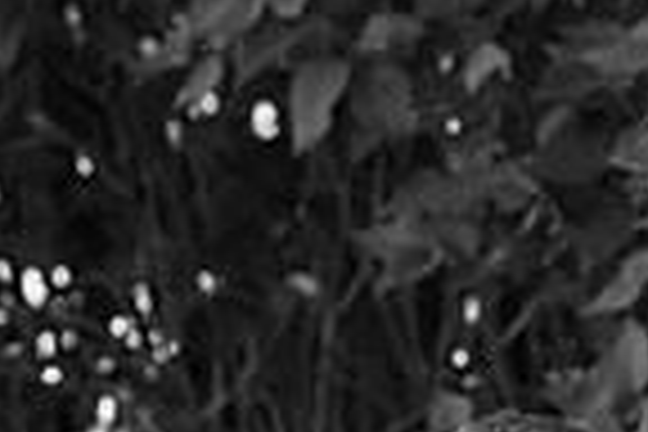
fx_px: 11339
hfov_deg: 3.3
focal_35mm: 630
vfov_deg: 2.2
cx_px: 720
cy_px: 488
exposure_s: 1/250
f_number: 6.3
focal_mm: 156
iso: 500
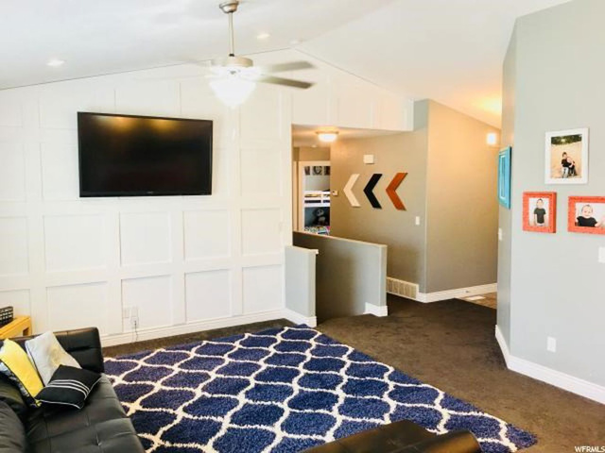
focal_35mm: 29
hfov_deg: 61.7
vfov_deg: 48.2
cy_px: 226
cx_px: 302
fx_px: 507
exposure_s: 1/15
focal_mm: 4.15
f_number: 2.2
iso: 32
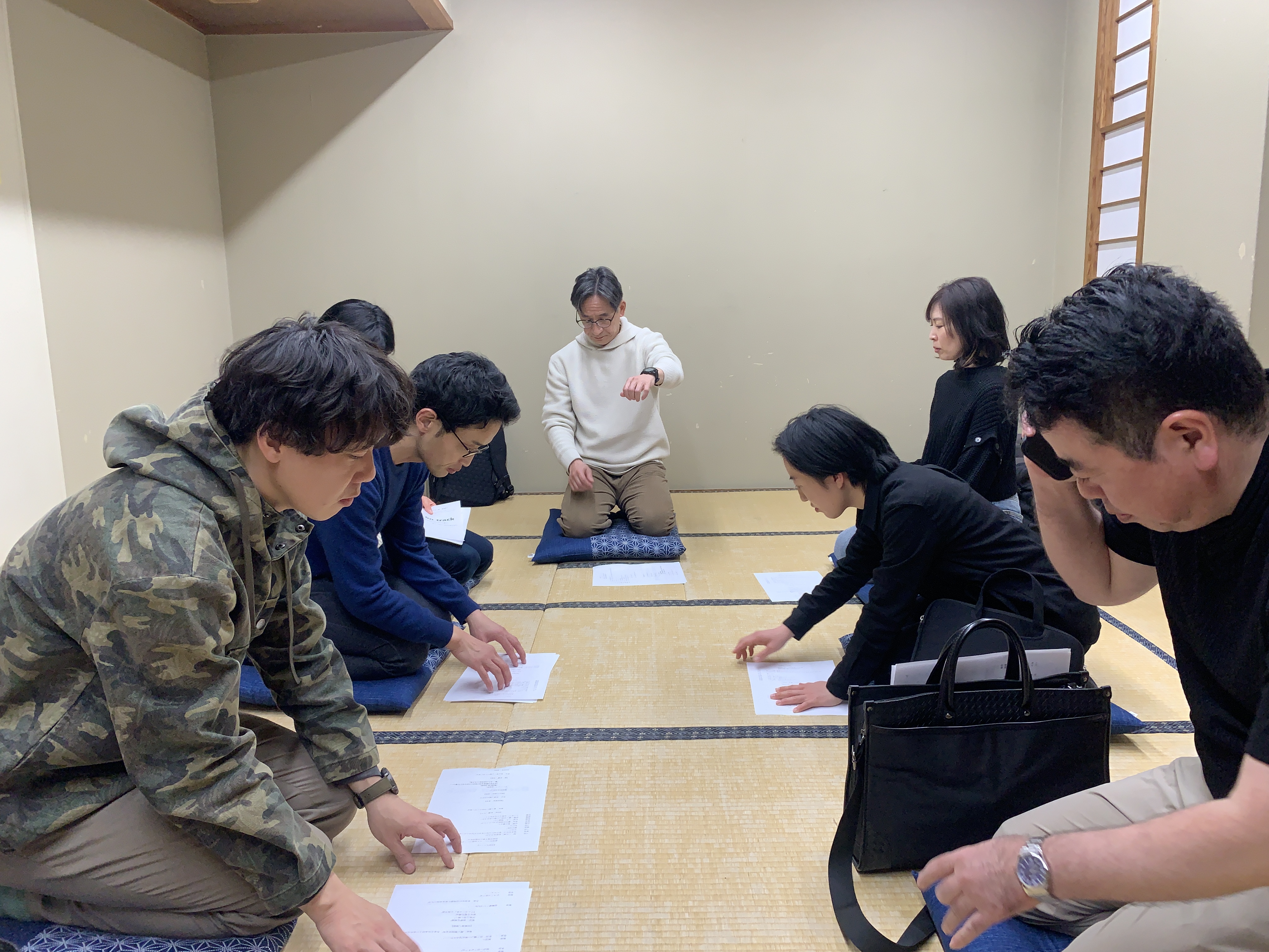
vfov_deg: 53.1
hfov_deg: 67.3
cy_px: 476
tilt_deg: -8.9
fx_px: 953
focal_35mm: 26
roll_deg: +0.7
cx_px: 634
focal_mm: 4.25
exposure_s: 1/50
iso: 125
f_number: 1.8
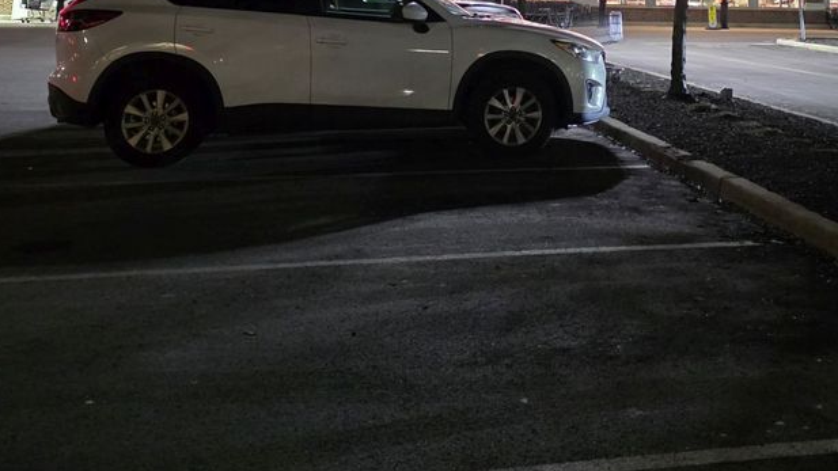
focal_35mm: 52
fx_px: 1155
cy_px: -80
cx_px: 621
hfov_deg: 38.9
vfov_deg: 21.5
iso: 1600
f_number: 1.7
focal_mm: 6.3
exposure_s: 1/60
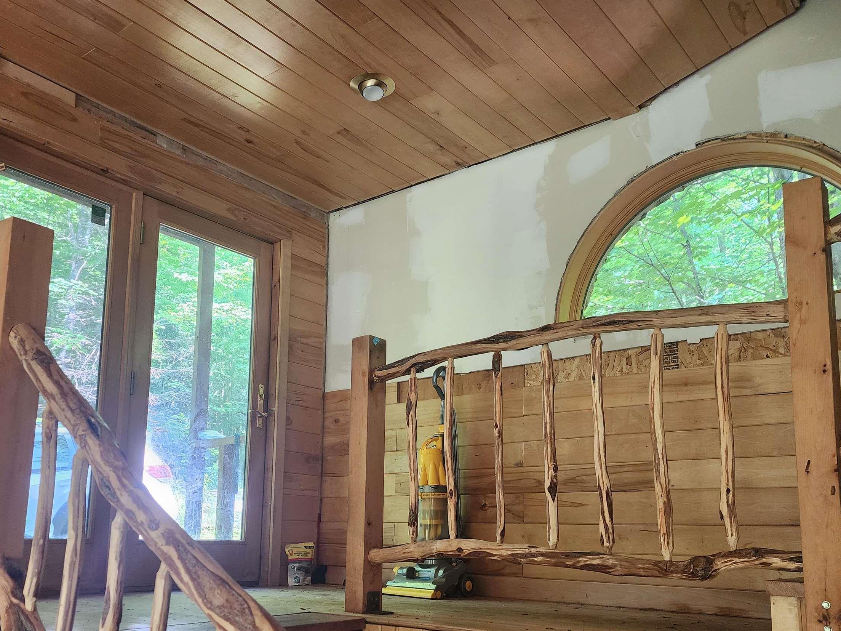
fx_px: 777
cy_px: 428
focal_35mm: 32
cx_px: 384
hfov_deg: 56.7
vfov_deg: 43.4
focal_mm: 6.4
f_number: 1.8
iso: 250
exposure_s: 1/120
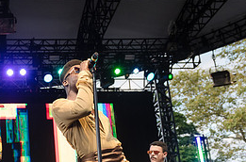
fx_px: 415
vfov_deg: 21.5
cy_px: 152
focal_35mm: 61
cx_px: 19
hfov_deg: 31.3
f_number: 4
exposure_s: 1/320
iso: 640
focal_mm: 24
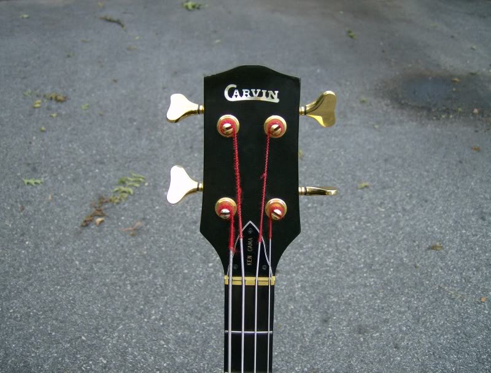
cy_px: 186
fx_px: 513
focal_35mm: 36
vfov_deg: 40.0
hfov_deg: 51.1
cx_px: 246
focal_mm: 6
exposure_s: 1/477
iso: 100
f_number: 2.8
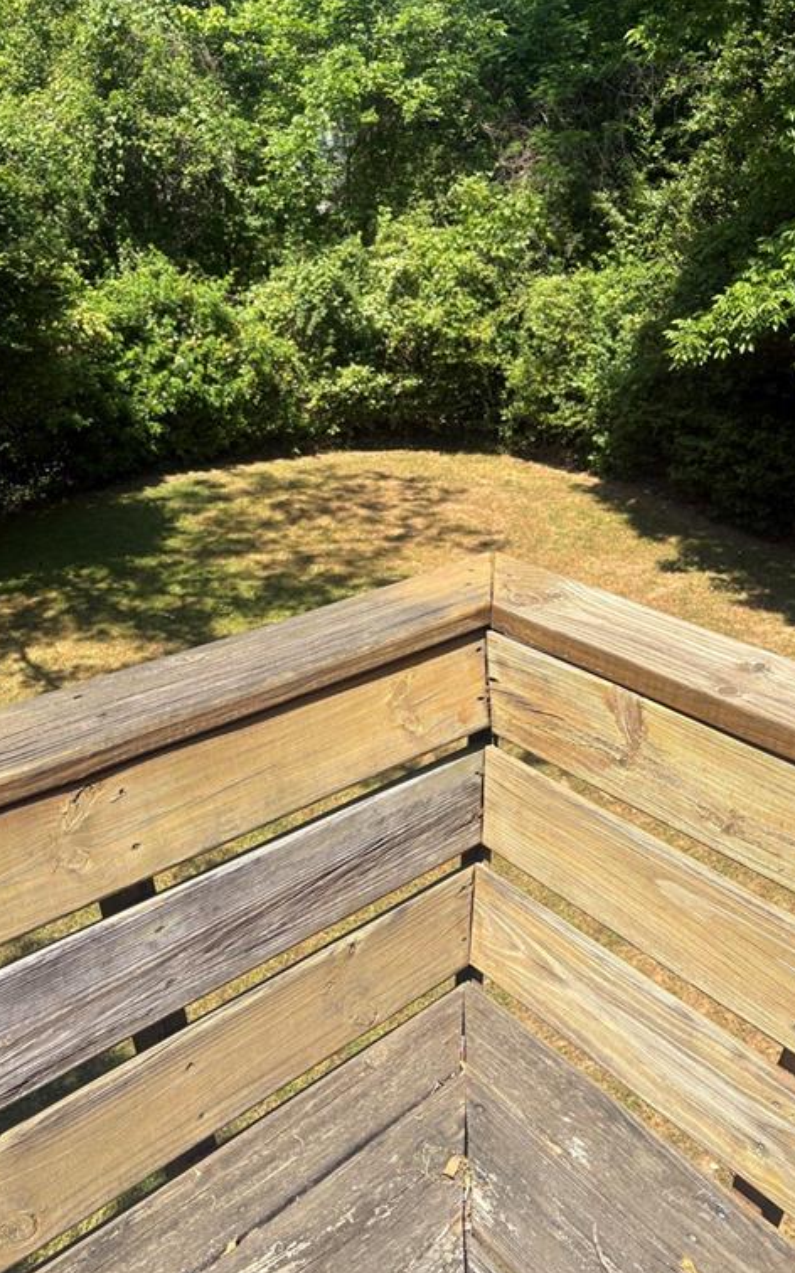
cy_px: 643
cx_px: 359
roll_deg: -0.5
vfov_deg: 66.5
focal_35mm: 28
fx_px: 971
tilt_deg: -23.2
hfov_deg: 44.5
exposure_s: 1/2012
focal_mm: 5.96
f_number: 1.6
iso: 50
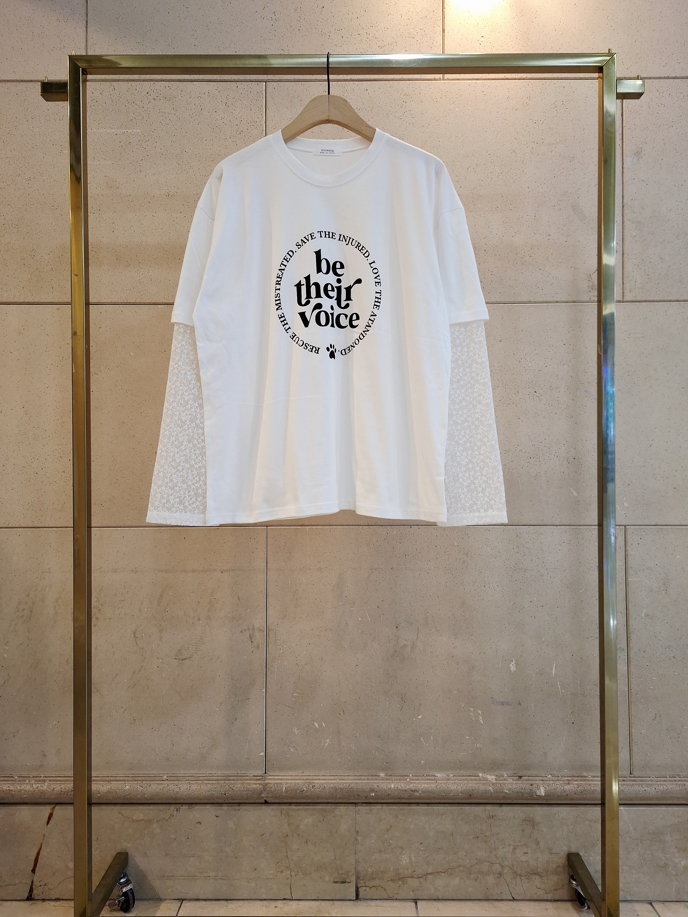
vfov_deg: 69.4
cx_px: 344
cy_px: 458
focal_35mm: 25
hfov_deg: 54.9
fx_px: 663
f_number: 1.8
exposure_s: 1/120
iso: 160
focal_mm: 5.23
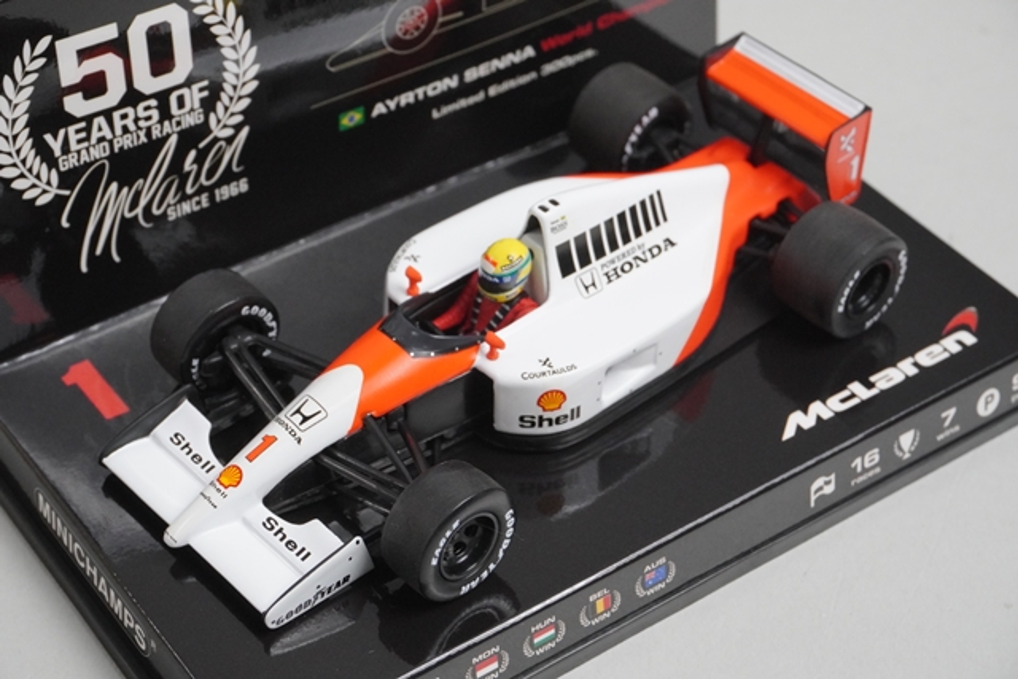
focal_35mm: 69
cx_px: 509
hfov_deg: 29.2
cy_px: 340
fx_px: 1951
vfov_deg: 19.7
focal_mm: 46
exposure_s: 1/30
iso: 3200
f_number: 14
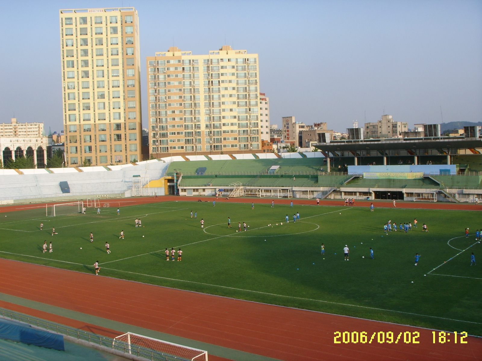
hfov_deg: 47.9
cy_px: 180
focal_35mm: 39
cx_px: 241
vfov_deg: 36.8
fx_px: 543
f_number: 6.3
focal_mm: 6.6
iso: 50
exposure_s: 1/125
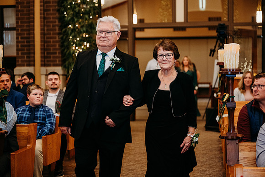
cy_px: 88
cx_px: 132
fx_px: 515
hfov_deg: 28.8
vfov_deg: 19.5
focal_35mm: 70
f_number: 2.8
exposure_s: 1/200
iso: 2000
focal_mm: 70
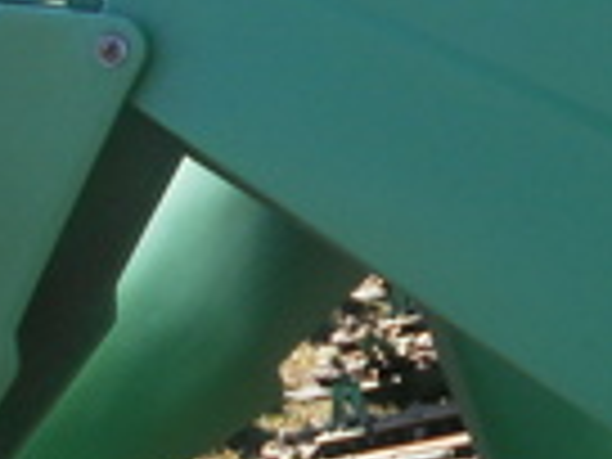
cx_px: 603
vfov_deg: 14.2
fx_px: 1839
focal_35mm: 104
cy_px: 288
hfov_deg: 18.4
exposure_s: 1/500
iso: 100
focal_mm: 4.65
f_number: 2.6
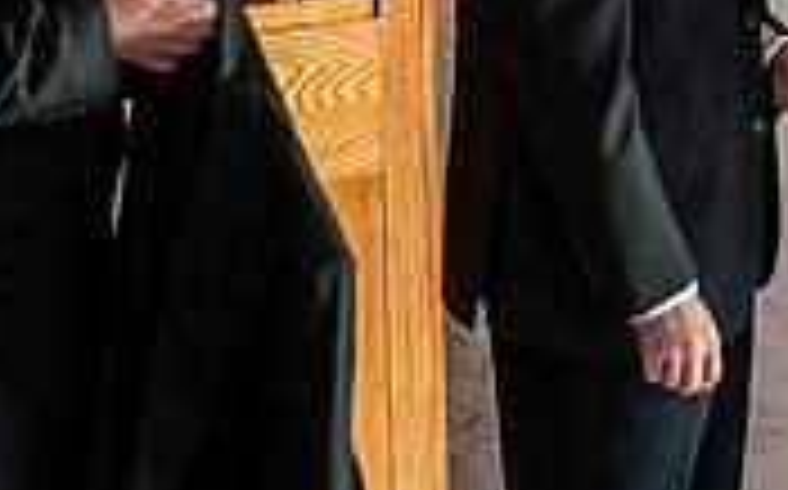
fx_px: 3626
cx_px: 743
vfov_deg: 7.7
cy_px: -81
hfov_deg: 12.3
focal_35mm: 169
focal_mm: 50
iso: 1000
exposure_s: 1/50
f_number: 2.8
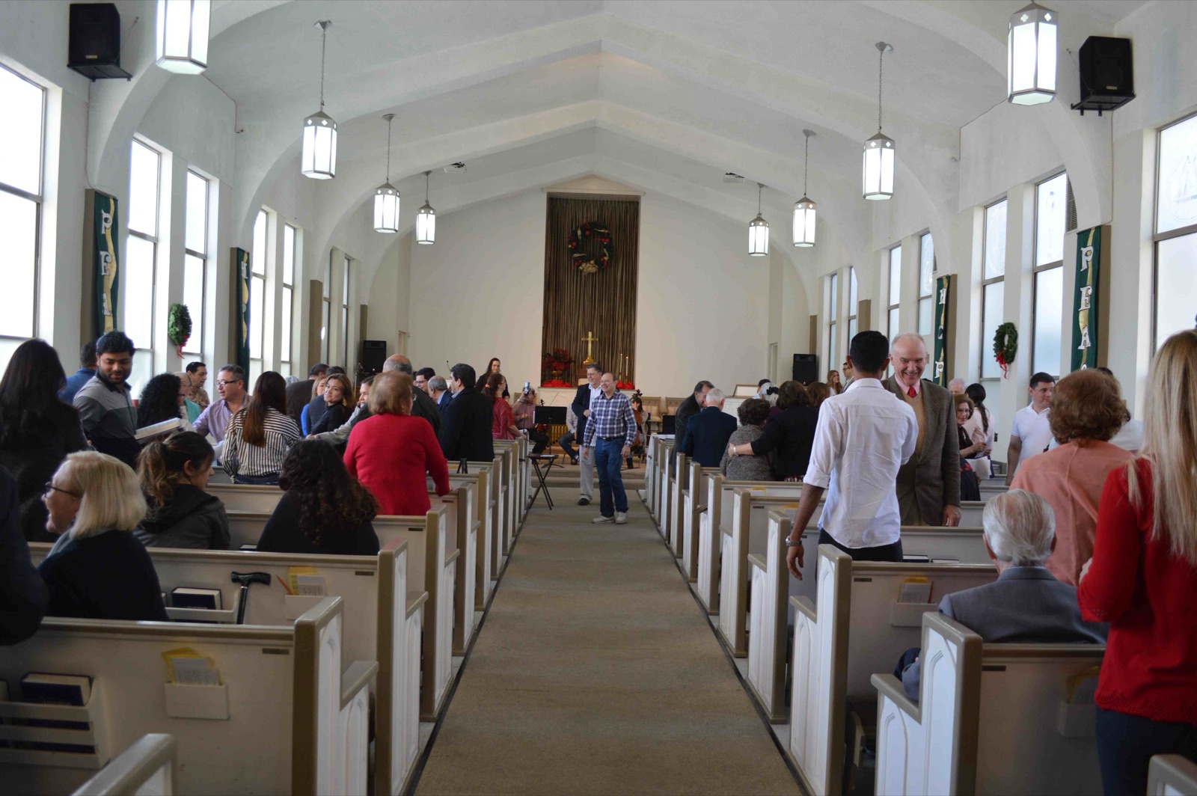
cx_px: 598
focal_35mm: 27
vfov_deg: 47.9
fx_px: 897
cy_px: 398
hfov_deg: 67.4
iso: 400
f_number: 4.5
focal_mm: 18
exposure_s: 1/80
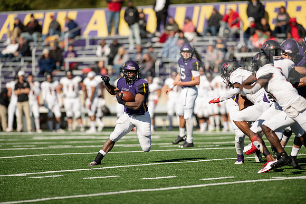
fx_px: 2550
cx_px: 153
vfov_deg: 4.6
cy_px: 102
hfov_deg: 6.9
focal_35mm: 300
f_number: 3.2
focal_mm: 300
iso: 160
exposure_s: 1/2500
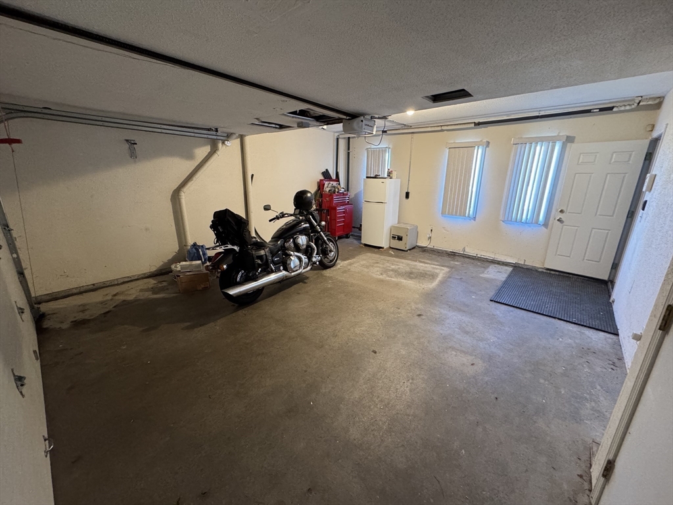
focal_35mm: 14
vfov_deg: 85.7
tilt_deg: -16.4
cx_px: 336
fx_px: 272
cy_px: 252
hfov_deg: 102.1
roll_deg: -0.8
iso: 640
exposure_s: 1/60
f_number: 2.2
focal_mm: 2.22
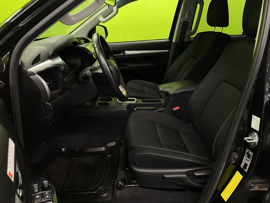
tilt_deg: -22.0
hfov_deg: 67.3
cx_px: 135
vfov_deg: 53.1
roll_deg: -0.1
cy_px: 102
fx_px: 203
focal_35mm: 26
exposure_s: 1/50
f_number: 1.6
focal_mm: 4.2
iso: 200
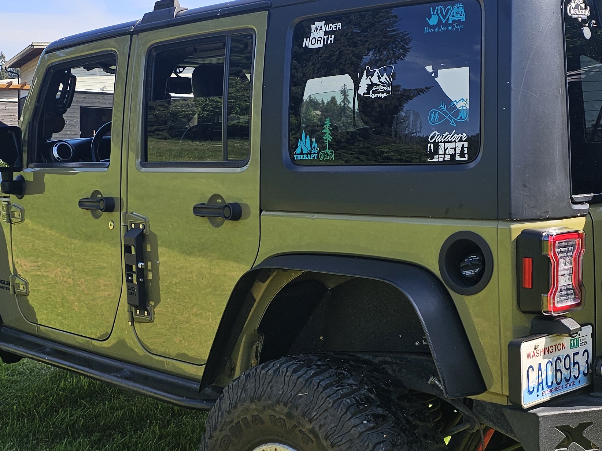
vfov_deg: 26.1
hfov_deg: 34.3
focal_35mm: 56
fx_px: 974
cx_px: 344
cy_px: 258
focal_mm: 6.3
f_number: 1.7
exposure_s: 1/404
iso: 10
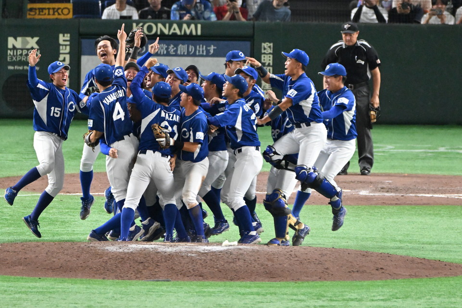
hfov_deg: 2.4
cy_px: 154
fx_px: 10968
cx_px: 231
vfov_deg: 1.6
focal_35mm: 855
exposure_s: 1/800
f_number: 6.3
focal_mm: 570
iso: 8000
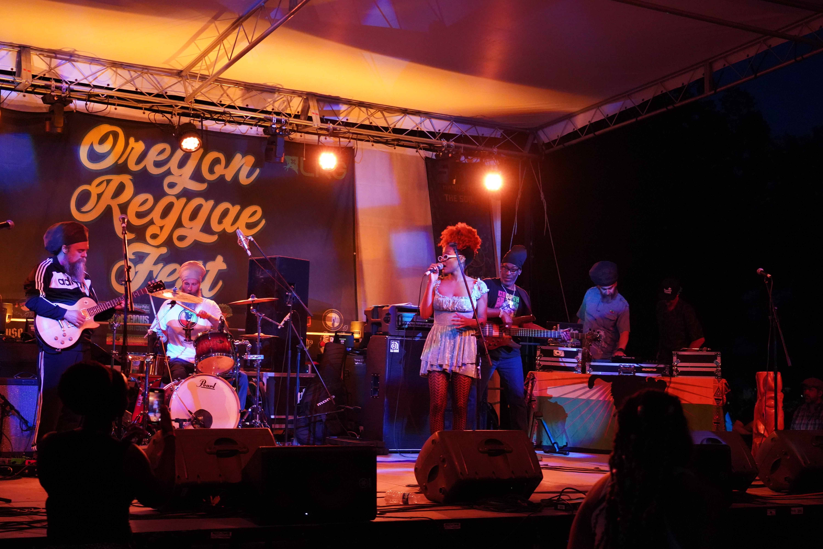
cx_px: 412
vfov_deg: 28.1
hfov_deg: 41.1
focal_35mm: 48
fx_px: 1097
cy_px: 274
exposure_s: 1/160
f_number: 4
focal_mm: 48
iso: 10000
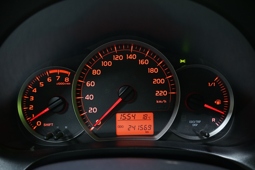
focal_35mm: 31
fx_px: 220
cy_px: 85
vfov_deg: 42.3
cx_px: 128
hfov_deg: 60.3
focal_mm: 31
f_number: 5
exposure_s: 1/20
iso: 1600
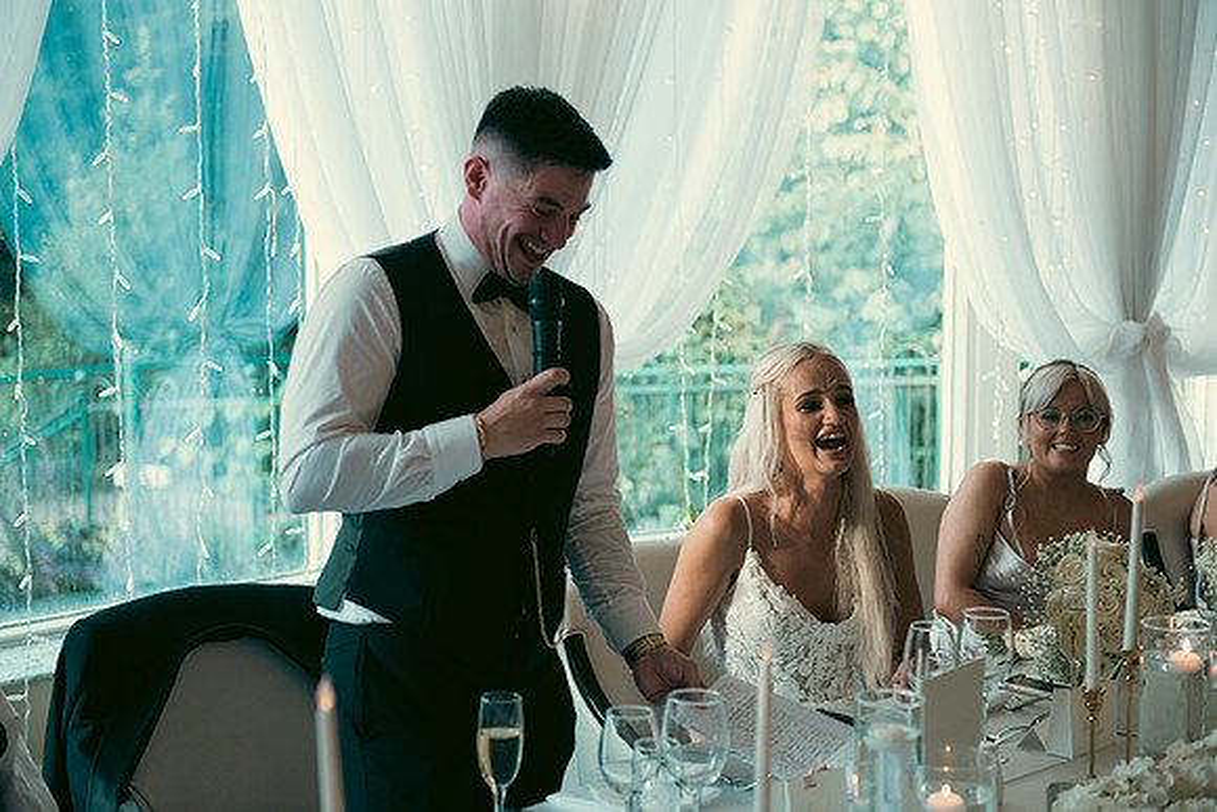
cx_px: 608
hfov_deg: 28.8
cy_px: 406
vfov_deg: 19.5
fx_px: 2367
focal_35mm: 70
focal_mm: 70
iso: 400
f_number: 3.5
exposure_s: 1/160
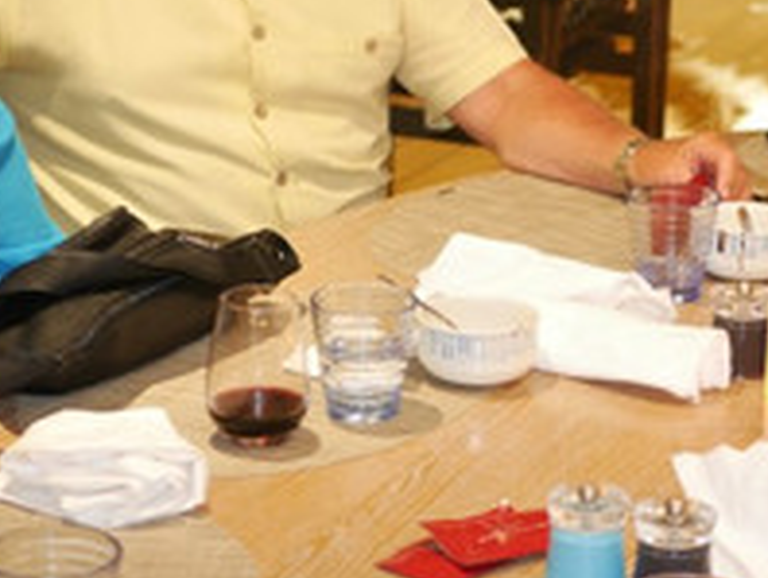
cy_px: 138
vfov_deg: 11.8
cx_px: 690
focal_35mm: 126
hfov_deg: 15.4
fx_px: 2799
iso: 800
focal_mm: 25
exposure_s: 1/25
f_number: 1.7
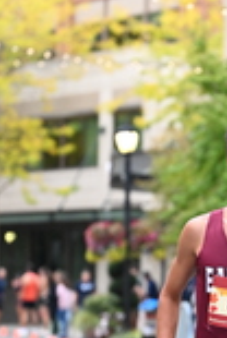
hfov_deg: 5.1
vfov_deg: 7.6
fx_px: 2533
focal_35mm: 269
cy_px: 216
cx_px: 296
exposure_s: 1/800
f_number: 2.8
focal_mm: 76
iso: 1600
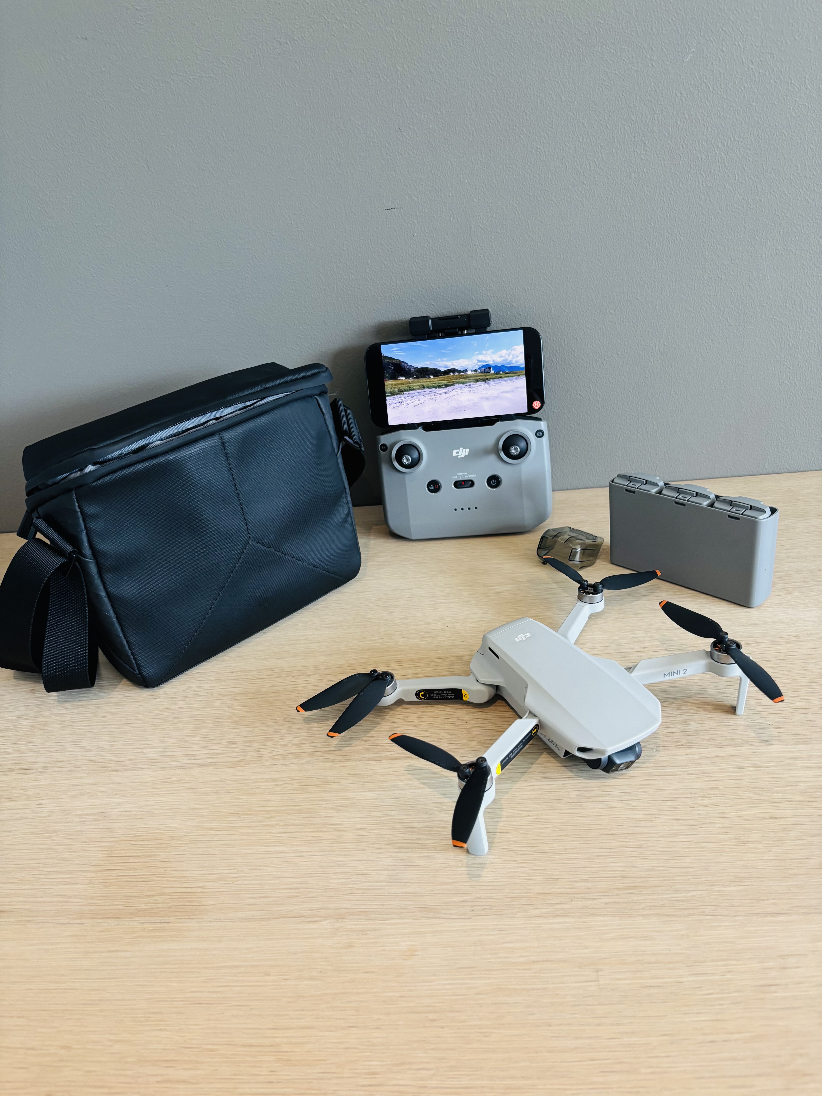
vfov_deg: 67.3
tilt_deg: -29.8
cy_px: 548
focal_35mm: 26
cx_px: 411
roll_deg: +7.9
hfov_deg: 53.1
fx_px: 823
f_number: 1.6
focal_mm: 5.96
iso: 200
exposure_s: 1/50
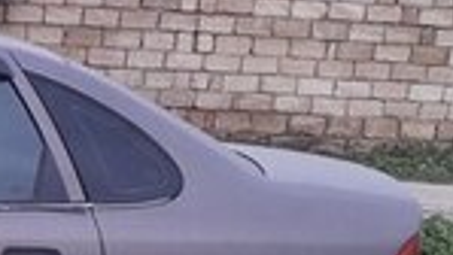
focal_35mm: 130
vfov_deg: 9.2
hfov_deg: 15.0
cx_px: -277
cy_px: 302
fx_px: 1562
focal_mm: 3.6
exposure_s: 1/100
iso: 80
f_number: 1.9
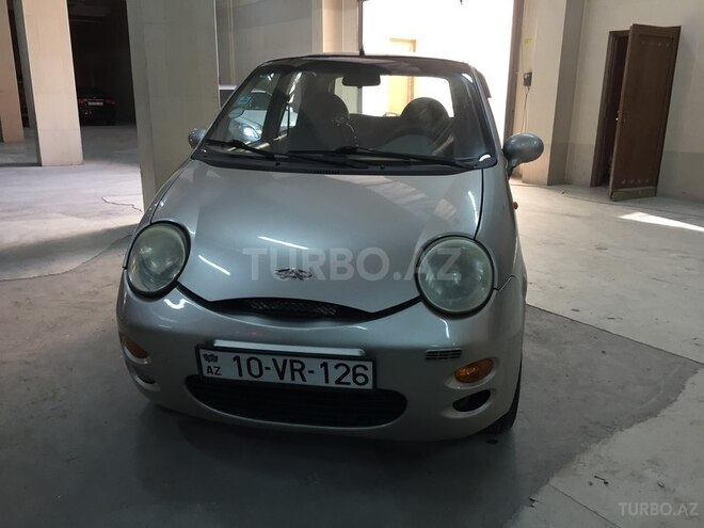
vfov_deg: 48.2
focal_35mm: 29
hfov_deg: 61.7
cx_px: 352
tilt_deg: -16.3
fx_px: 590
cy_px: 264
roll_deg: -1.0
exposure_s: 1/33
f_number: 2.2
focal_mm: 4.15
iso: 100
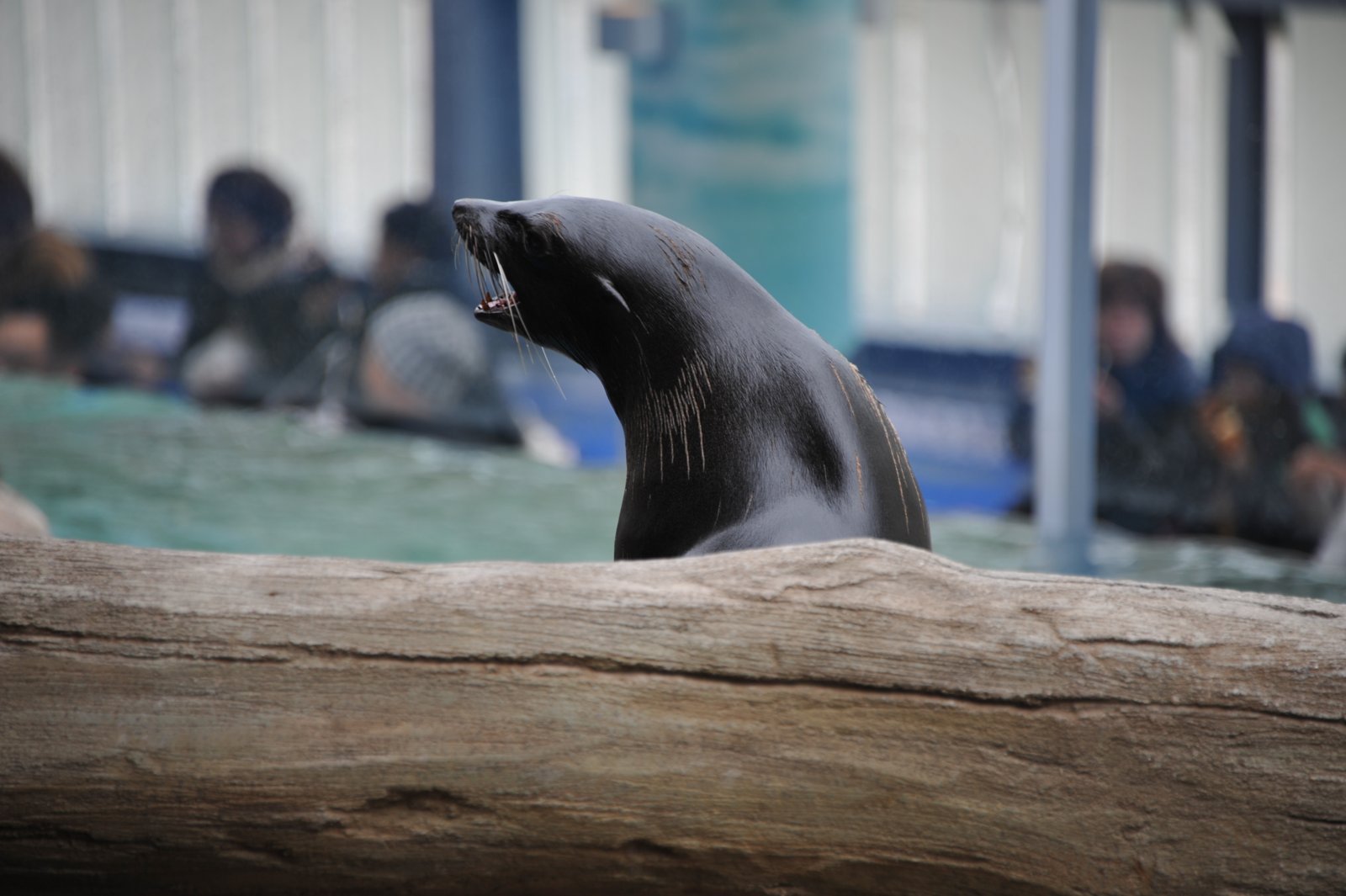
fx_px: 11210
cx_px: 673
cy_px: 448
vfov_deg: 4.6
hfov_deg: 6.9
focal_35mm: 300
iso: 200
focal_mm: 300
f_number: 5.6
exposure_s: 1/100
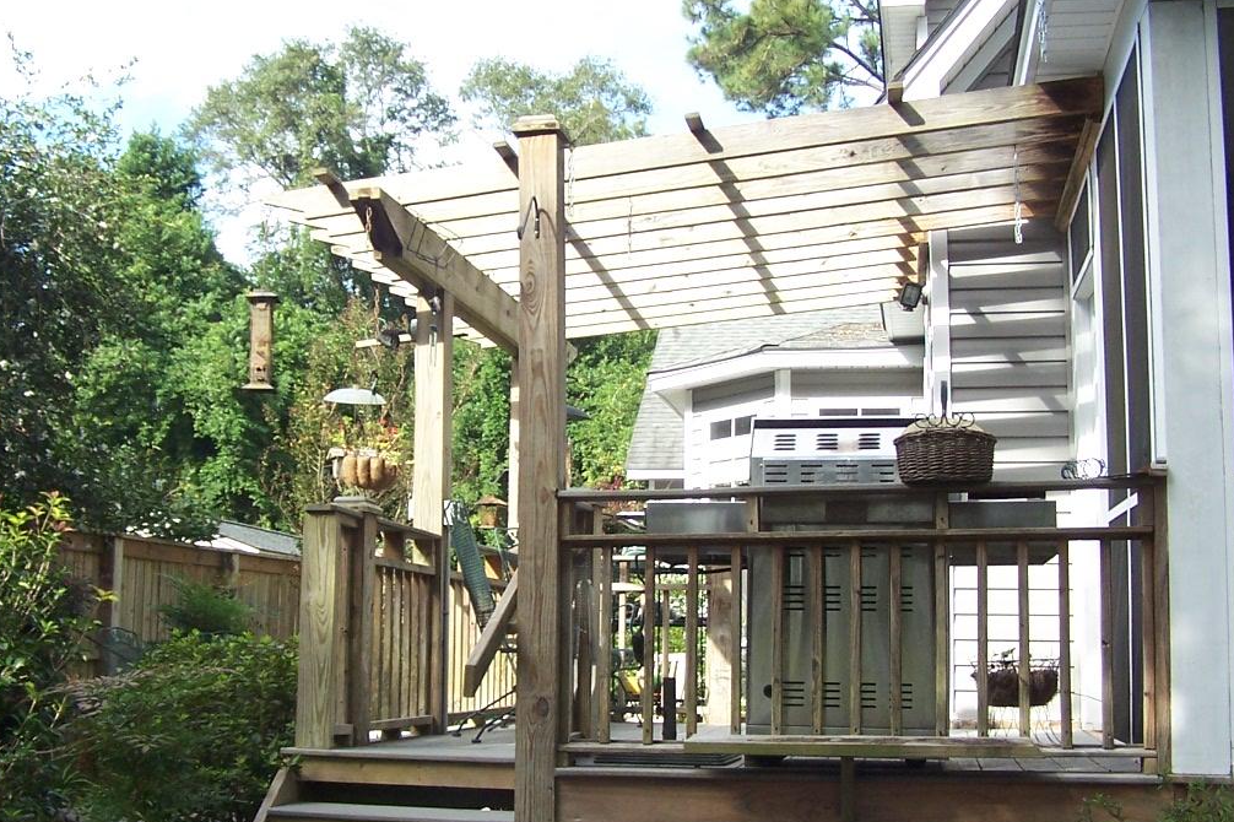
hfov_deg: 32.9
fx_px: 2090
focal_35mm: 61
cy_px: 455
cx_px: 564
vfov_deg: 22.2
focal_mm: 6.3
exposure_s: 1/180
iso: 80
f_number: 2.8
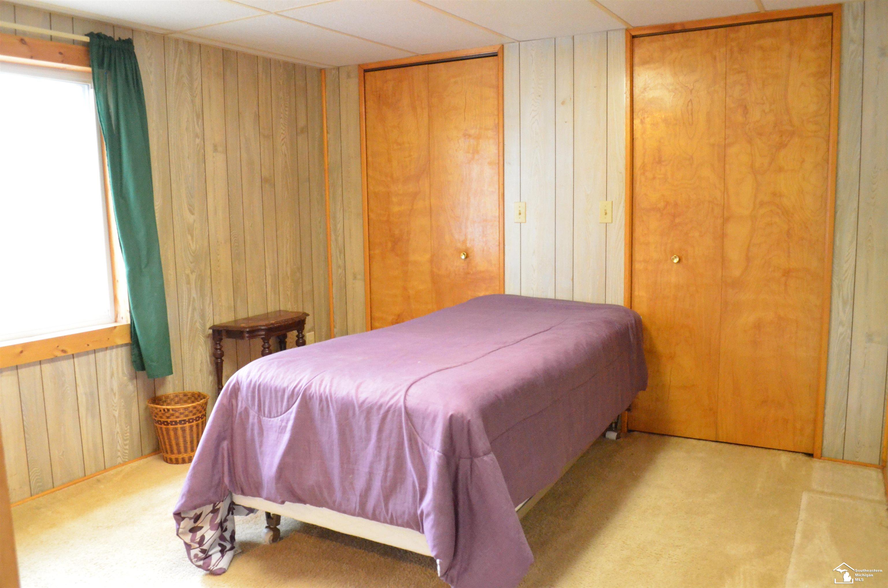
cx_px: 444
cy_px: 294
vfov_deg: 47.7
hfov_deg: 67.5
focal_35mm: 27
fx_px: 665
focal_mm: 18
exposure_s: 1/25
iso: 6400
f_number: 8
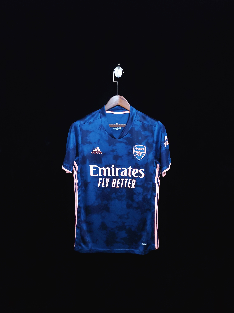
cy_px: 156
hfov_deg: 53.1
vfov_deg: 67.3
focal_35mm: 26
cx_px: 117
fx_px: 234
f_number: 1.5
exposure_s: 1/30
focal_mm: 4.3
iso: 250
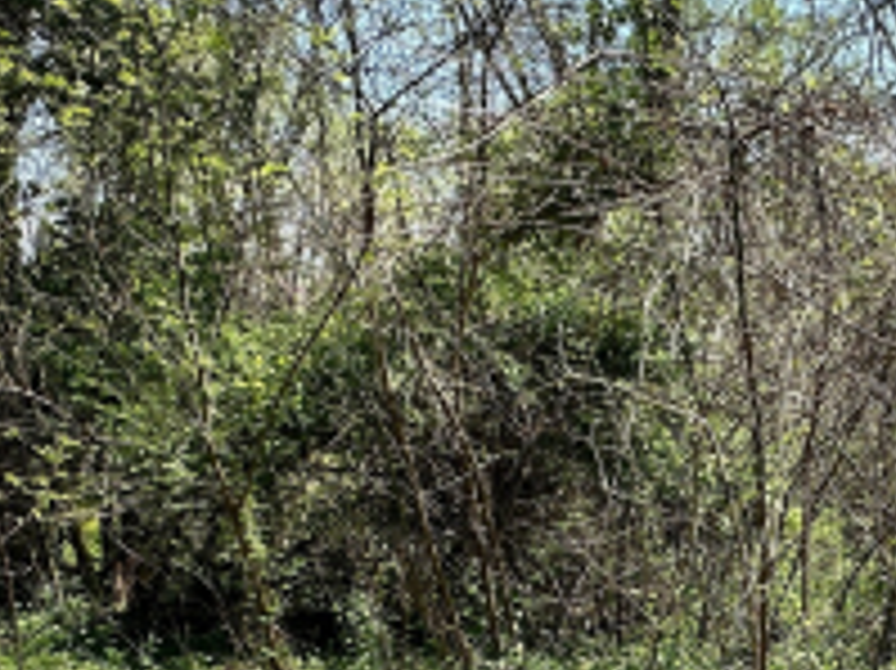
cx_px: 826
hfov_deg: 37.5
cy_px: 589
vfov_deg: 29.7
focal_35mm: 47
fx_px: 1216
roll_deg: +3.7
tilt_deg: -14.7
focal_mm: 2.22
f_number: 2.2
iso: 40
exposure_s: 1/774
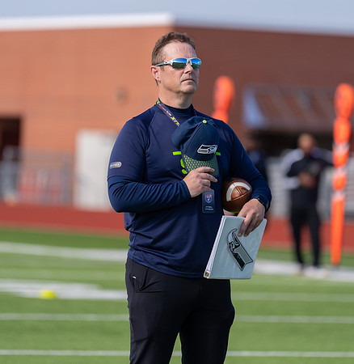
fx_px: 3496
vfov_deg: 6.0
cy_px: 160
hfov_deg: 5.8
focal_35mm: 298
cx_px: 188
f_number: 2.8
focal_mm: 200
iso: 100
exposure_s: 1/1600
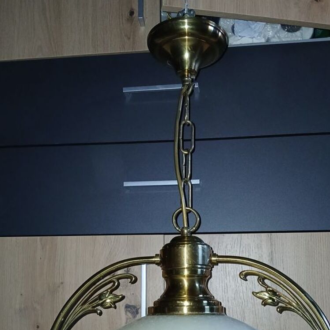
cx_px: 171
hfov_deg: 40.9
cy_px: 235
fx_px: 442
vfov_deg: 40.1
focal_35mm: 41
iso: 250
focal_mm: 3.98
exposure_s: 1/50
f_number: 1.8
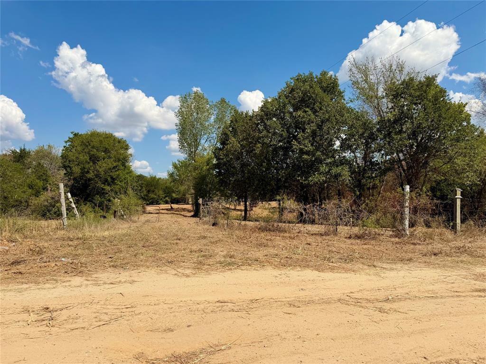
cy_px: 182
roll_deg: -0.3
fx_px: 337
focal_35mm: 24
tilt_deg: +3.0
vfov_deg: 56.8
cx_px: 243
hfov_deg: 71.6
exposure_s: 1/6711
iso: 80
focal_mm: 6.76
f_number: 1.78
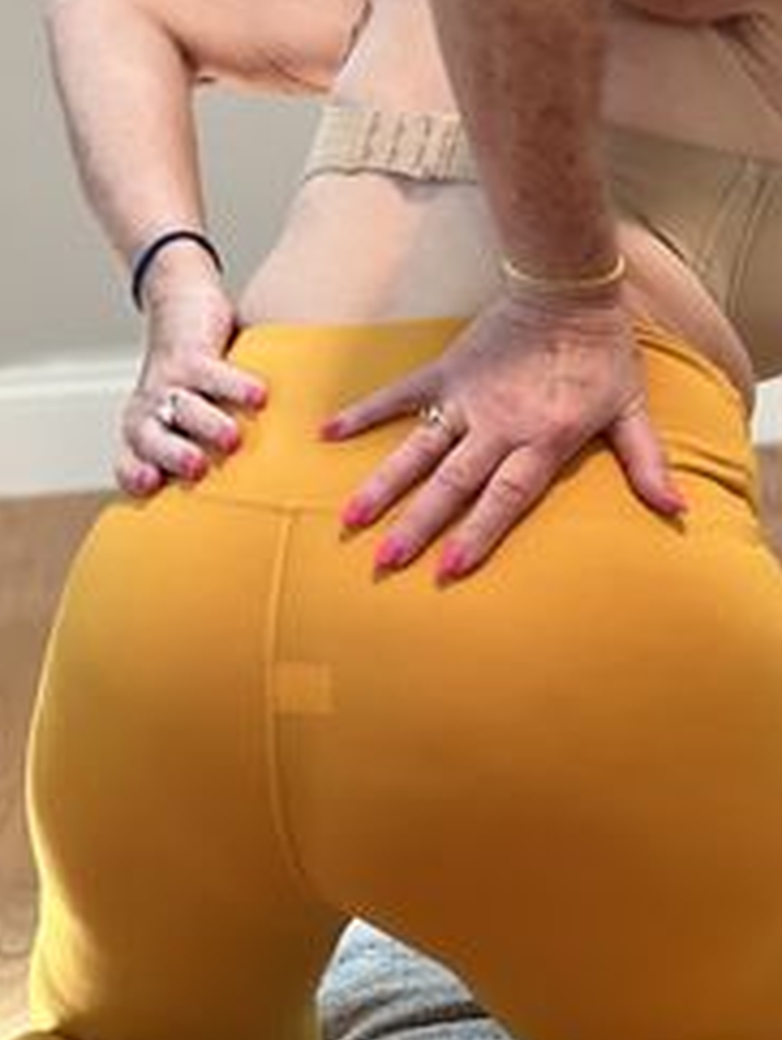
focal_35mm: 122
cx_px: 580
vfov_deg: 16.0
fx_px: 3668
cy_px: 249
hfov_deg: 12.1
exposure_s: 1/40
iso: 320
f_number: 2.8
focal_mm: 9
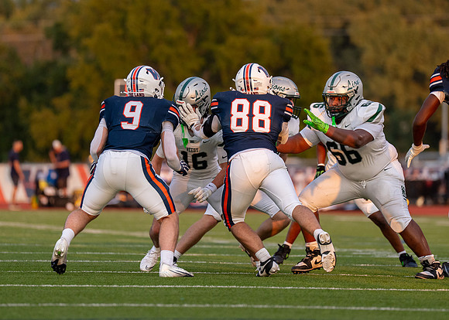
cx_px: 241
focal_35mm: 378
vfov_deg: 3.8
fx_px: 4822
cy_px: 142
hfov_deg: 5.3
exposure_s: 1/2500
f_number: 2.8
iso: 640
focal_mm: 200
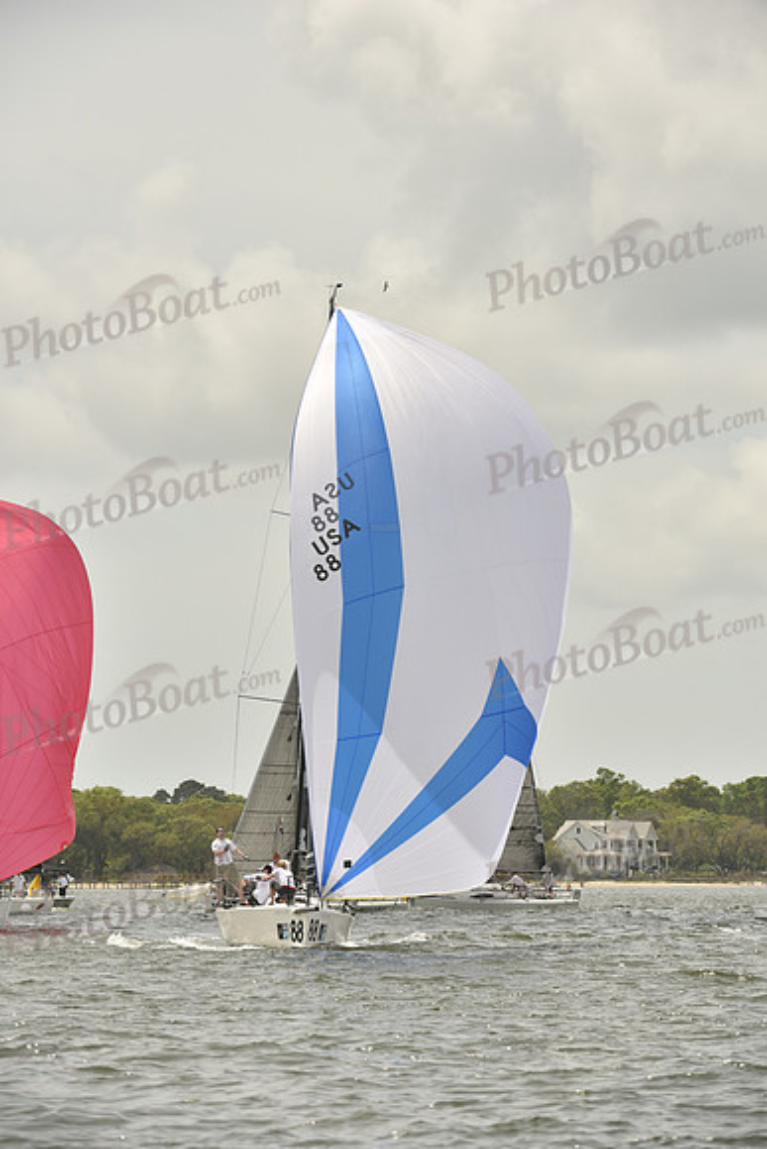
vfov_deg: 10.3
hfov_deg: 6.9
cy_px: 574
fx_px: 6387
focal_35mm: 200
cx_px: 384
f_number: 8
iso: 320
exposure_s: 1/1250
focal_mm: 200
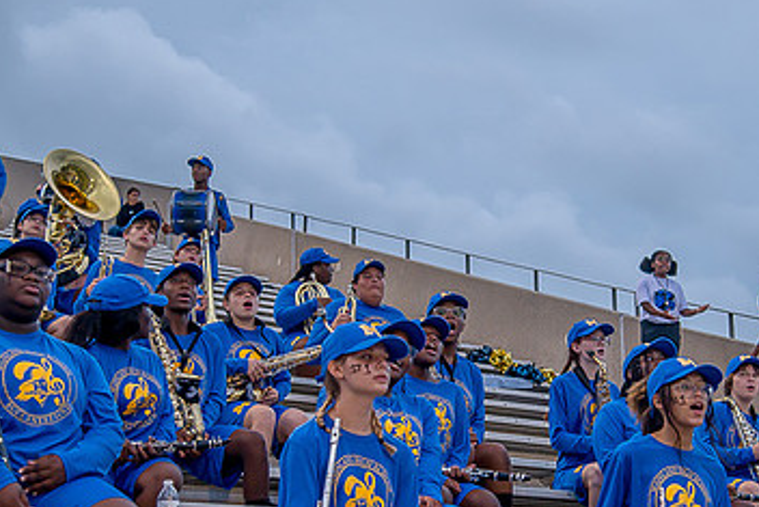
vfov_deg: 17.3
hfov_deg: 25.6
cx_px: 468
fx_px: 1666
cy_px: 334
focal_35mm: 79
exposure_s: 1/200
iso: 400
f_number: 4
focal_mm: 48
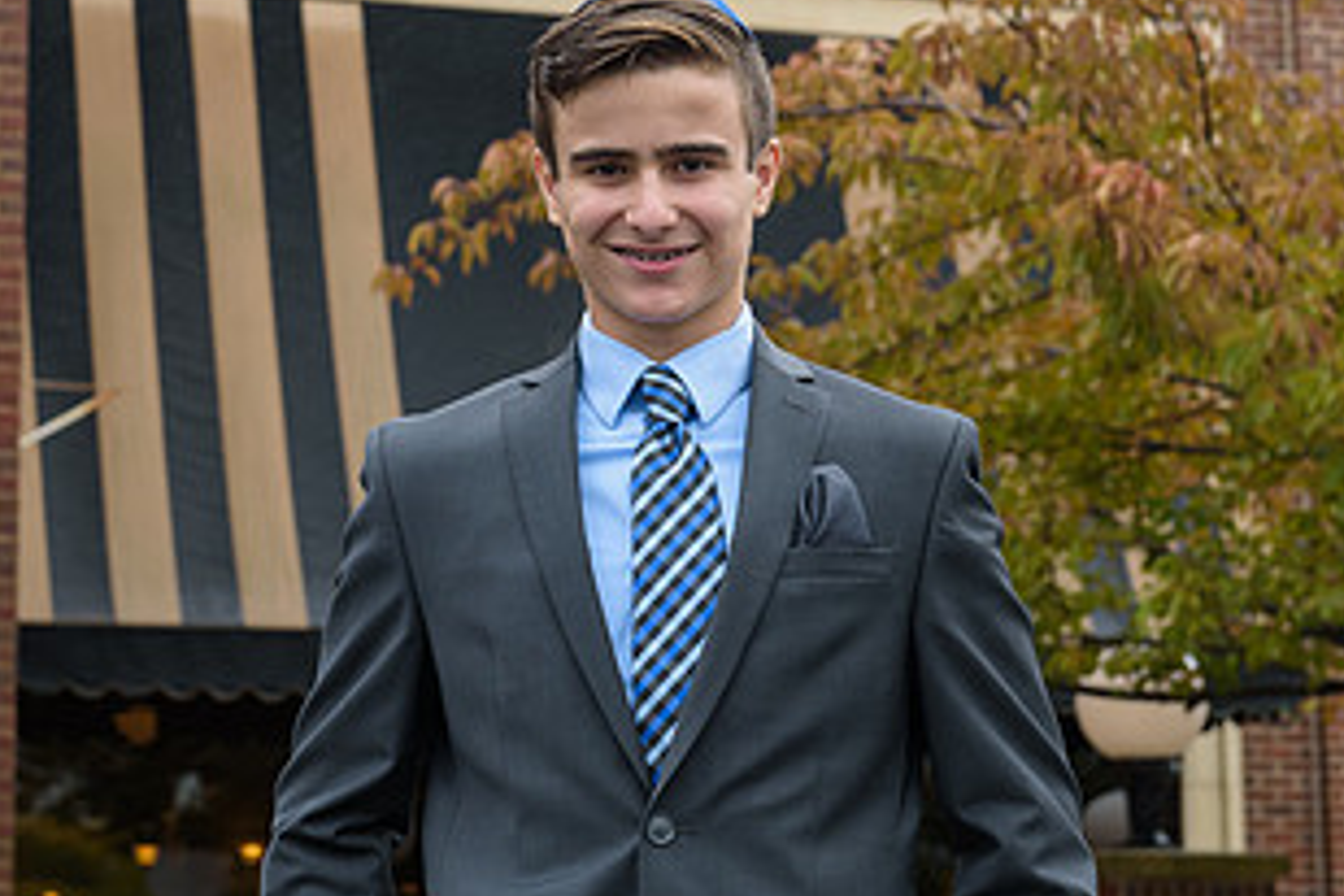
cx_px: 622
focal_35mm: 109
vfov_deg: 12.5
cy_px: 285
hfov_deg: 18.8
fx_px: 4069
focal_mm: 58
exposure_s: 1/160
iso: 200
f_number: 4
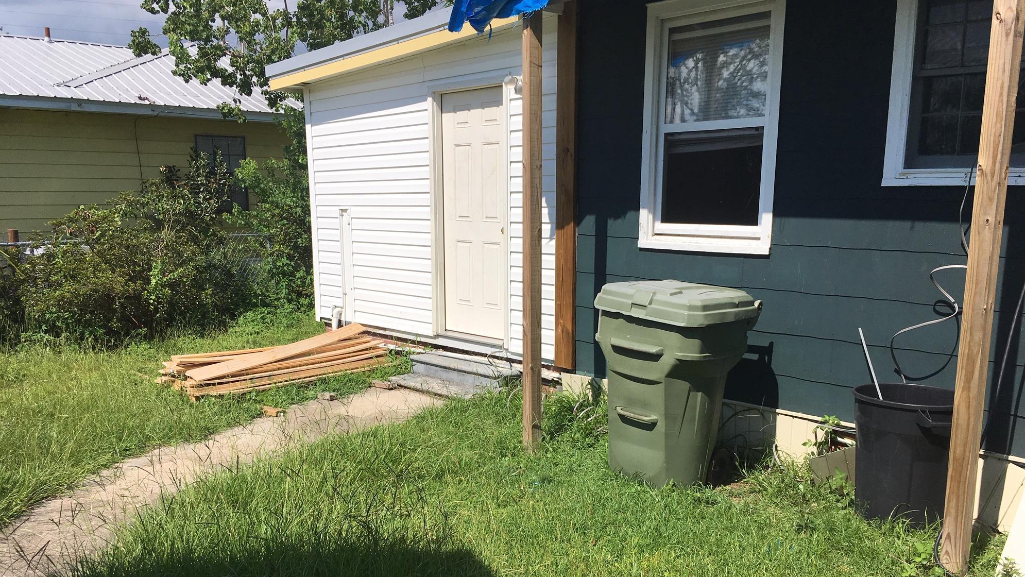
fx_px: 870
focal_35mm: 32
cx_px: 513
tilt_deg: -11.7
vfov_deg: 36.4
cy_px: 372
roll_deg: -0.5
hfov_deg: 61.0
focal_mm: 4.15
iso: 25
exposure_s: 1/2564
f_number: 2.2
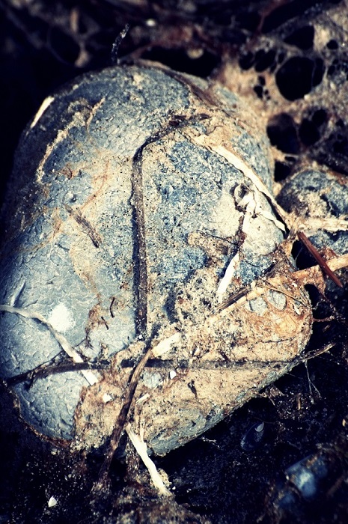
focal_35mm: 470
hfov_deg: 2.9
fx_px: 6831
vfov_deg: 4.4
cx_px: 174
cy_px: 262
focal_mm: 300
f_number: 7.1
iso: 100
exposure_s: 1/500
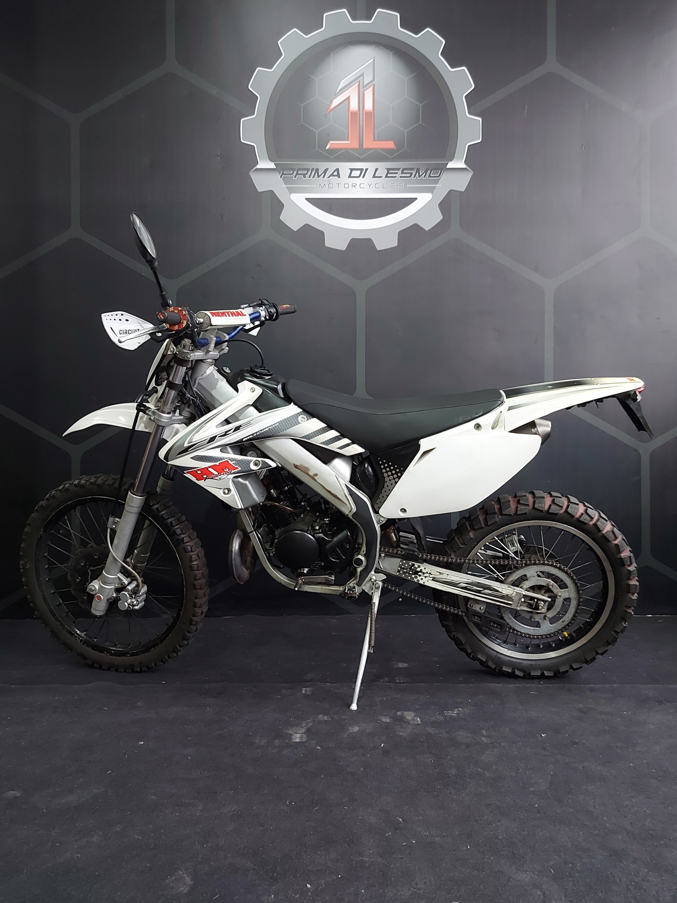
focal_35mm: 24
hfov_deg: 56.8
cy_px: 452
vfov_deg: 71.6
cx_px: 338
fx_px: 626
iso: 250
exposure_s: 1/33
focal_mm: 5.23
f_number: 1.8
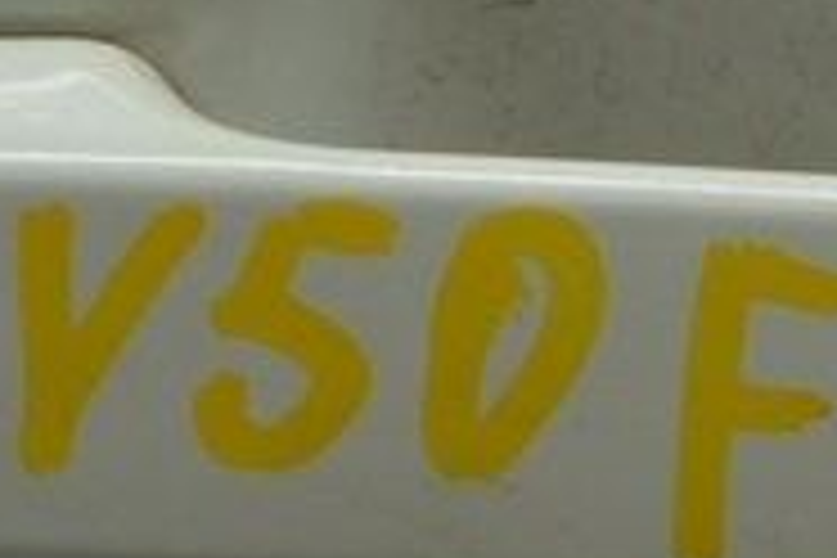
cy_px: 493
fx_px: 10549
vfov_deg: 3.0
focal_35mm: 454
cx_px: 774
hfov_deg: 4.5
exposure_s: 1/60
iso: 400
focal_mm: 55
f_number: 5.6
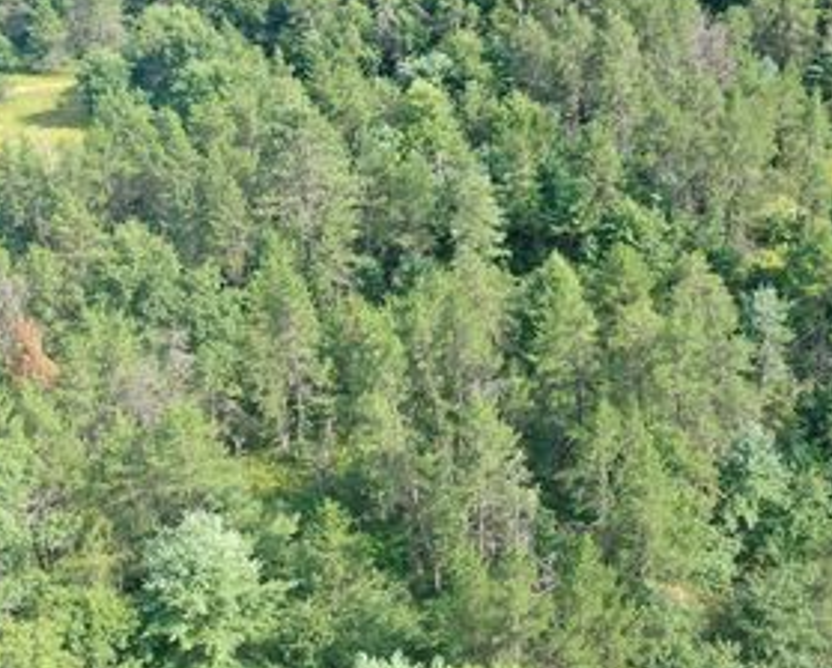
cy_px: 315
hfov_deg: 39.0
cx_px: 558
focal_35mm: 47
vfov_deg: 32.1
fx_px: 1159
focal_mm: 10.26
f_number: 4
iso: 100
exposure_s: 1/120
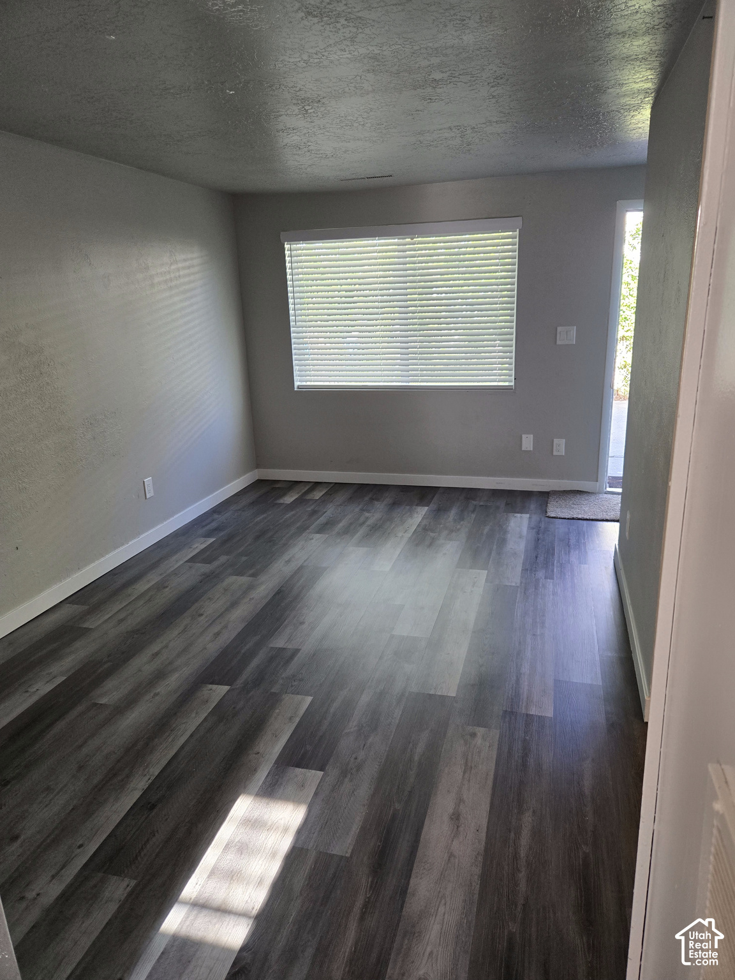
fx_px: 651
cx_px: 368
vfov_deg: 73.9
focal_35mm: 23
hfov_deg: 58.9
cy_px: 490
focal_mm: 5.4
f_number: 1.8
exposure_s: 1/180
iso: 160
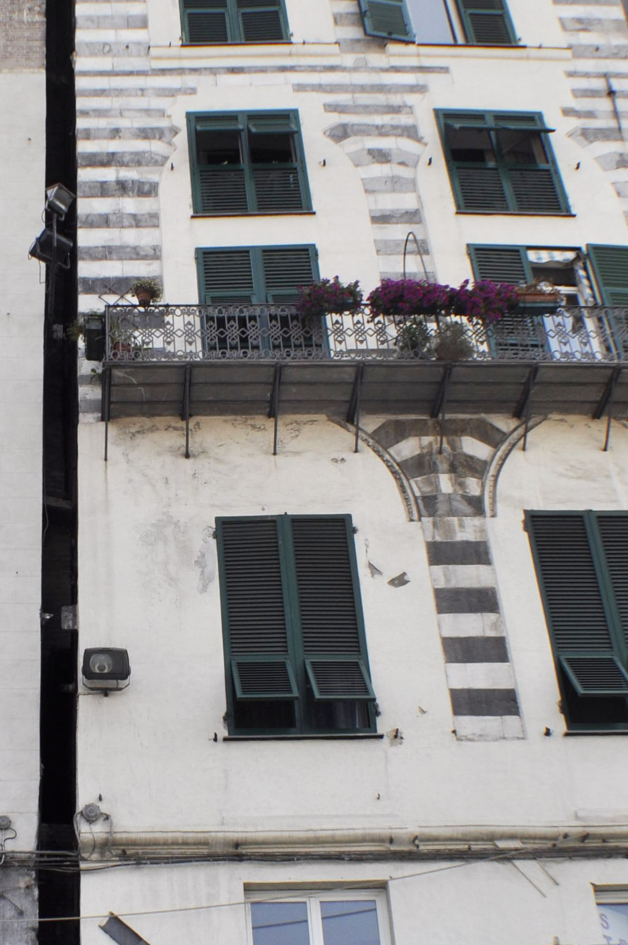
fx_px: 1915
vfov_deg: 27.7
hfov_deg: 18.3
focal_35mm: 73
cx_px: 72
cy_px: 574
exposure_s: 1/320
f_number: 9
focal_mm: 20
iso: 200
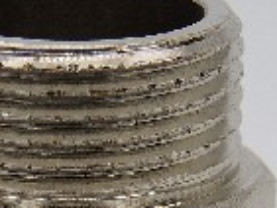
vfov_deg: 4.9
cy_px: 363
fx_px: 2395
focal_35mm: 299
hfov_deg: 6.6
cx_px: 63
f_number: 3.2
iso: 100
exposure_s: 1/2000
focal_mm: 14.1
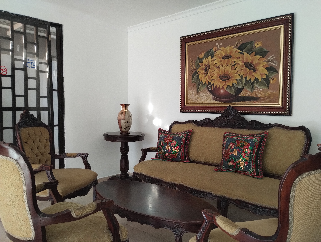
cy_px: 121
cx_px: 160
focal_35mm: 28
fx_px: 260
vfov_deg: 49.9
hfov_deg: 63.4
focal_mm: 4.27
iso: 766
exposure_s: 1/30
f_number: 1.8
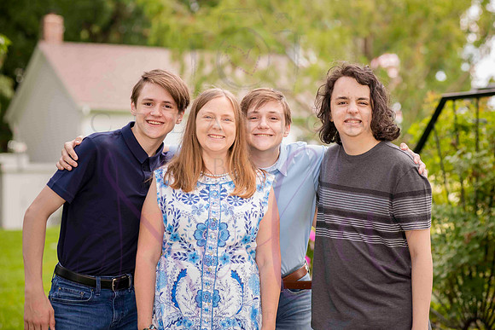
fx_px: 1677
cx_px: 269
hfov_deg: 16.8
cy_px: 150
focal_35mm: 122
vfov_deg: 11.2
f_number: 4.5
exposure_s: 1/320
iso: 400
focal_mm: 112
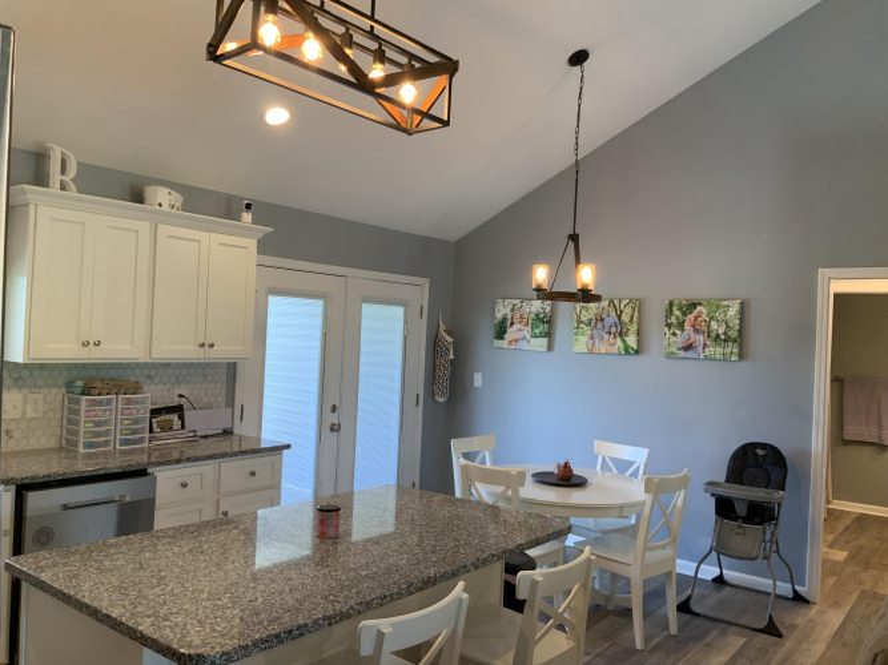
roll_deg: -2.2
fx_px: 744
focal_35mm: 29
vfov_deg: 48.2
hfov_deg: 61.7
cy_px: 332
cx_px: 444
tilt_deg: +0.0
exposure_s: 1/60
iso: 50
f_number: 1.8
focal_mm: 3
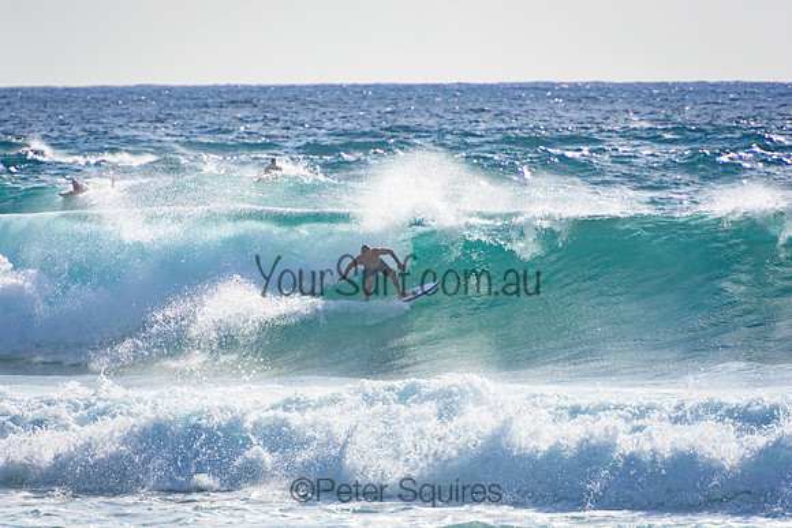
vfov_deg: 2.3
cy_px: 264
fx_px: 13202
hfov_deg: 3.4
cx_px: 396
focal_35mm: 600
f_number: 5.6
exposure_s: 1/2000
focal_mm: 400
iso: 280
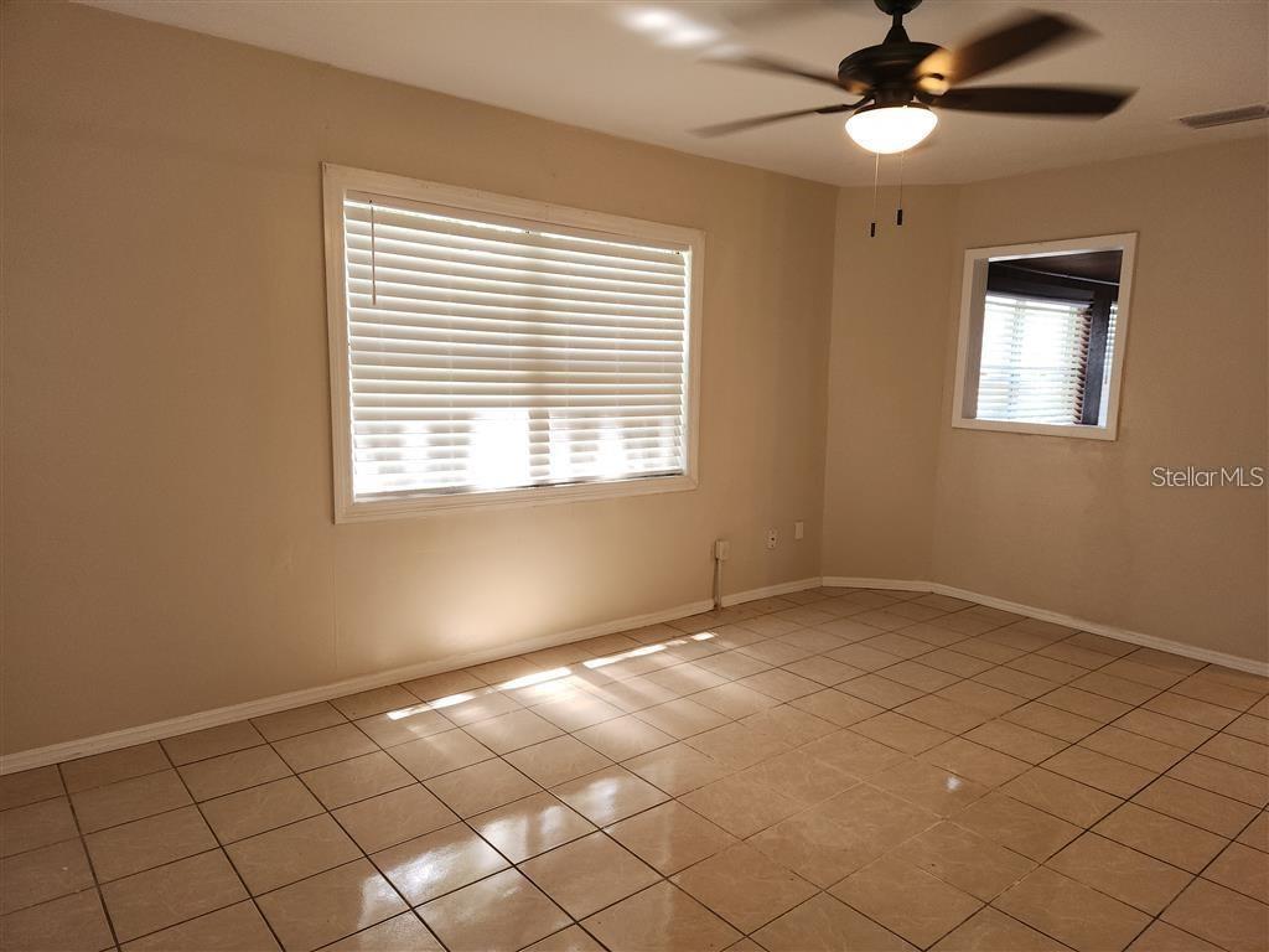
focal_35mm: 23
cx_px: 634
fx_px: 843
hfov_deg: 73.9
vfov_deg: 58.9
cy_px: 476
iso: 80
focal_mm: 5.4
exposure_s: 1/60
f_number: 1.8
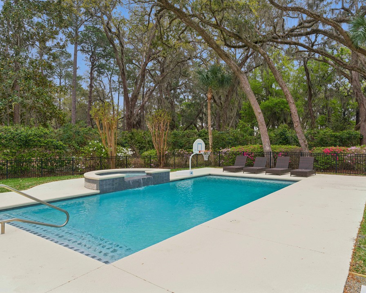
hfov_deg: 68.1
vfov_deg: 56.8
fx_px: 271
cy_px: 147
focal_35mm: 25
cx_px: 182
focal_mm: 22
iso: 250
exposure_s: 1/125
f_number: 8
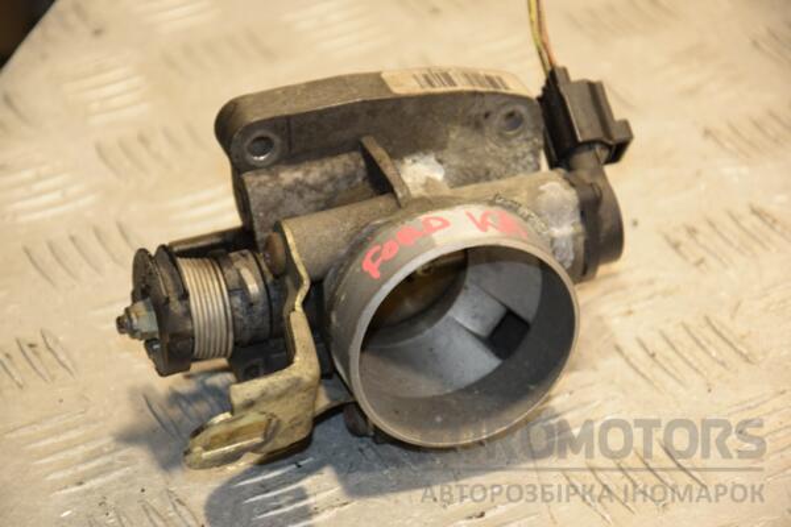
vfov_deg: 8.7
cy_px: 264
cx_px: 396
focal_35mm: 158
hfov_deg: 13.0
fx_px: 3460
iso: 800
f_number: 5.6
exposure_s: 1/100
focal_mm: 105
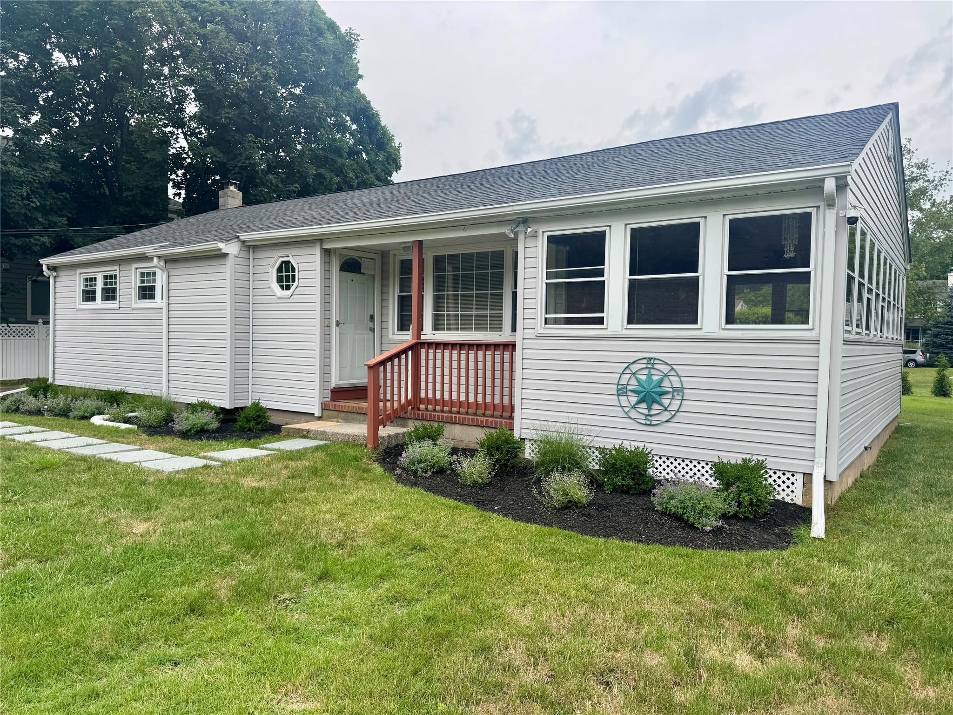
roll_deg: -1.0
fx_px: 661
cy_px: 358
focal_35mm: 24
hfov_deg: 71.6
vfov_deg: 56.8
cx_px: 476
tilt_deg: -1.6
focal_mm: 6.76
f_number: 1.78
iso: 80
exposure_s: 1/980
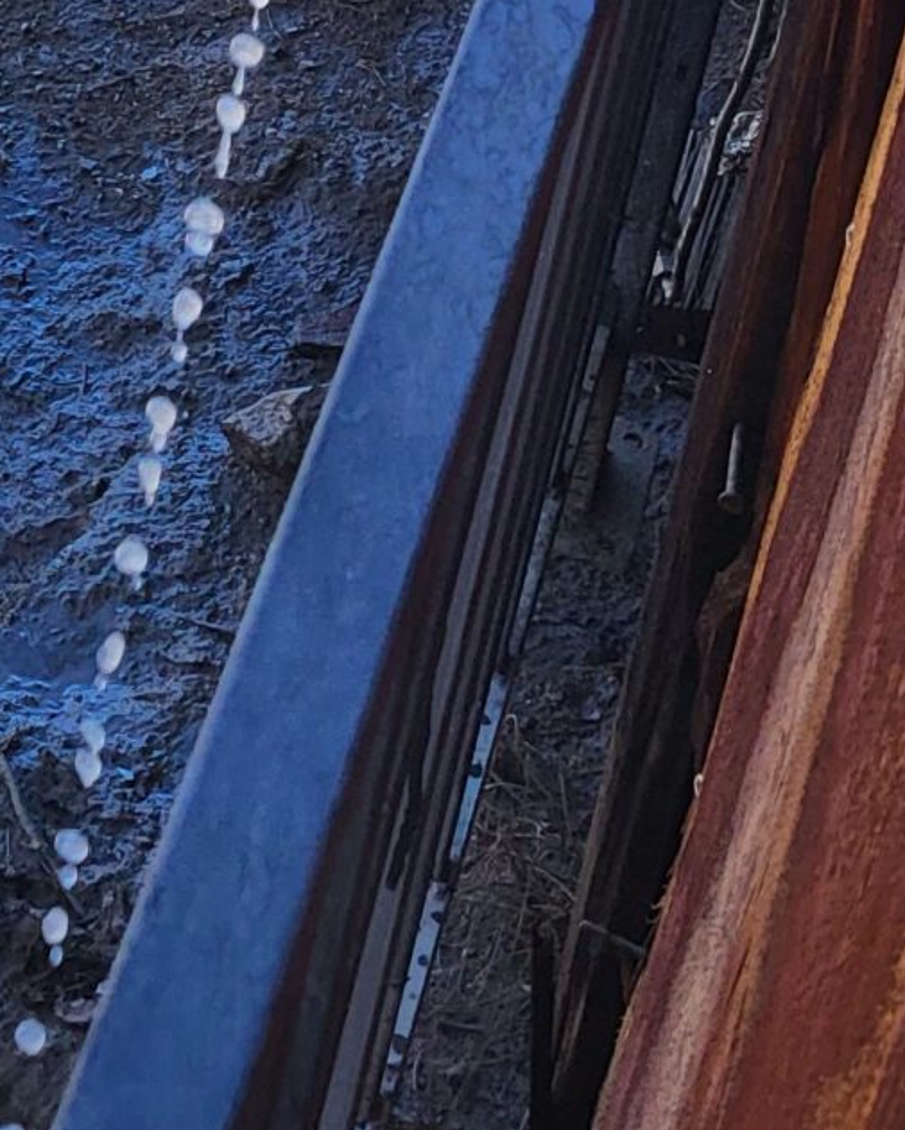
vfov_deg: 16.3
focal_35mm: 103
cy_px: -749
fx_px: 3448
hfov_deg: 14.3
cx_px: -315
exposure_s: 1/746
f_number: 1.8
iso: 40
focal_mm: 5.4
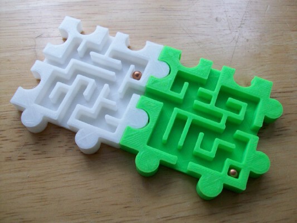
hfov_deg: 53.9
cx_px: 148
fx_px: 292
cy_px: 112
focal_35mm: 34
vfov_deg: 41.8
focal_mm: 5.7
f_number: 2.8
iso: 160
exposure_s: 1/18.5
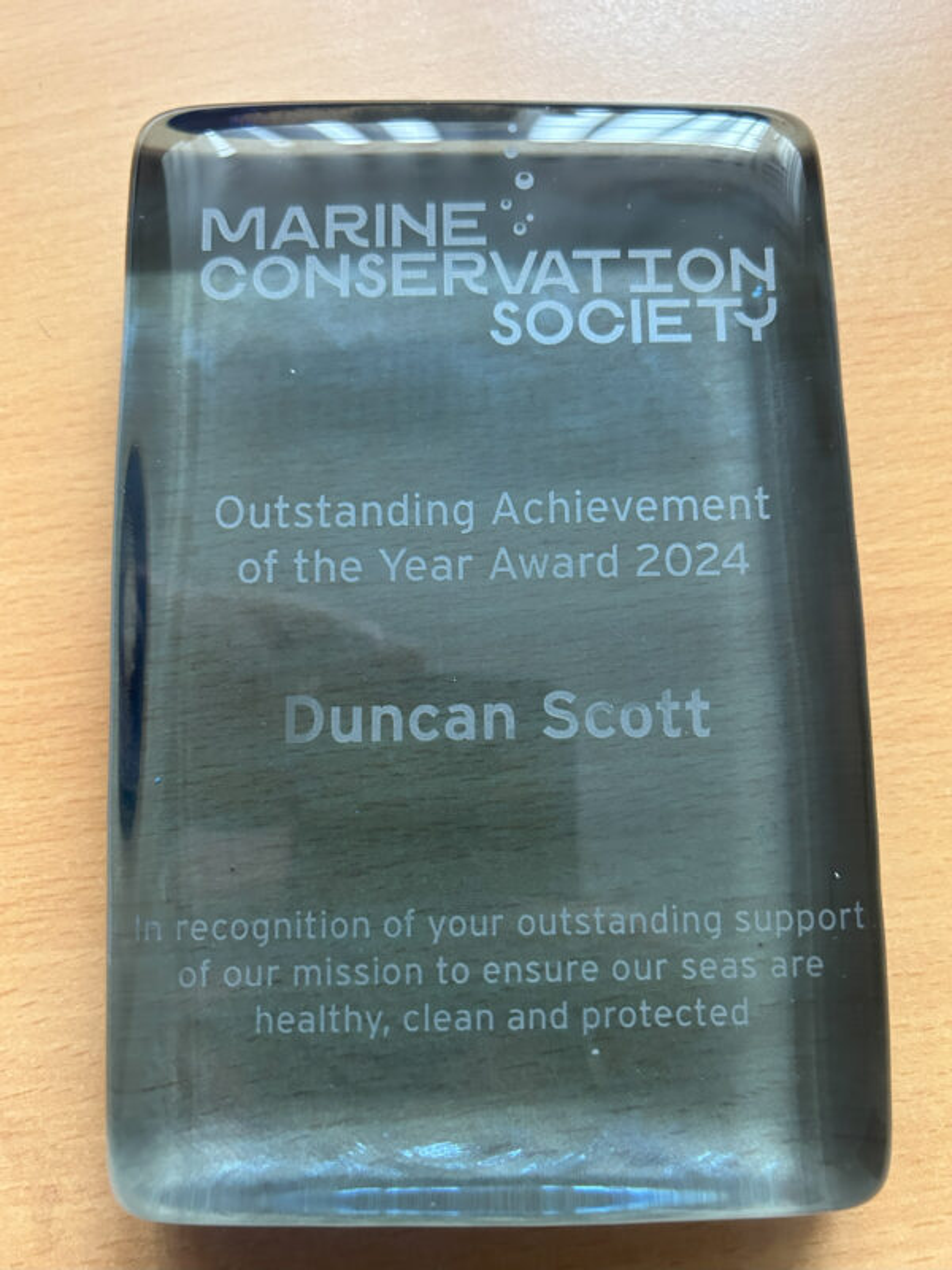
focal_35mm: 26
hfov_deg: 53.1
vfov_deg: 67.3
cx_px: 476
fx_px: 953
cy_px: 635
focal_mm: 5.7
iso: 400
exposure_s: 1/60
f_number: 1.5
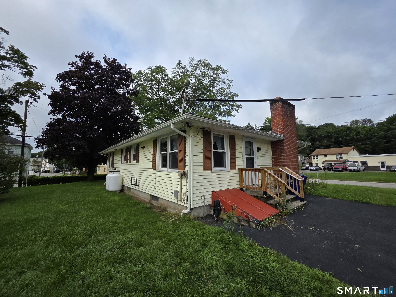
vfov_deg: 89.9
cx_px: 198
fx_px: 149
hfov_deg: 106.2
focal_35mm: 13
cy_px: 148
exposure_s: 1/1663
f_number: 1.9
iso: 40
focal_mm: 2.2
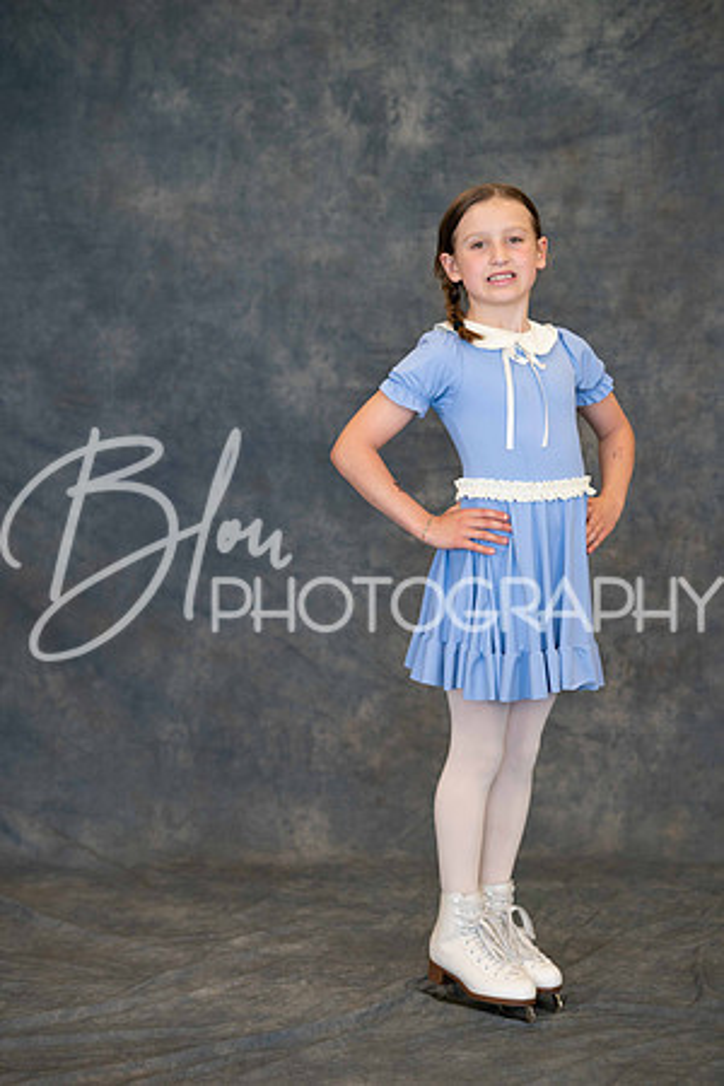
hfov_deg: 16.1
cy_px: 543
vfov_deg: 23.9
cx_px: 362
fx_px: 2564
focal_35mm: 85
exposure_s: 1/160
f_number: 2.8
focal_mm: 85
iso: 1000
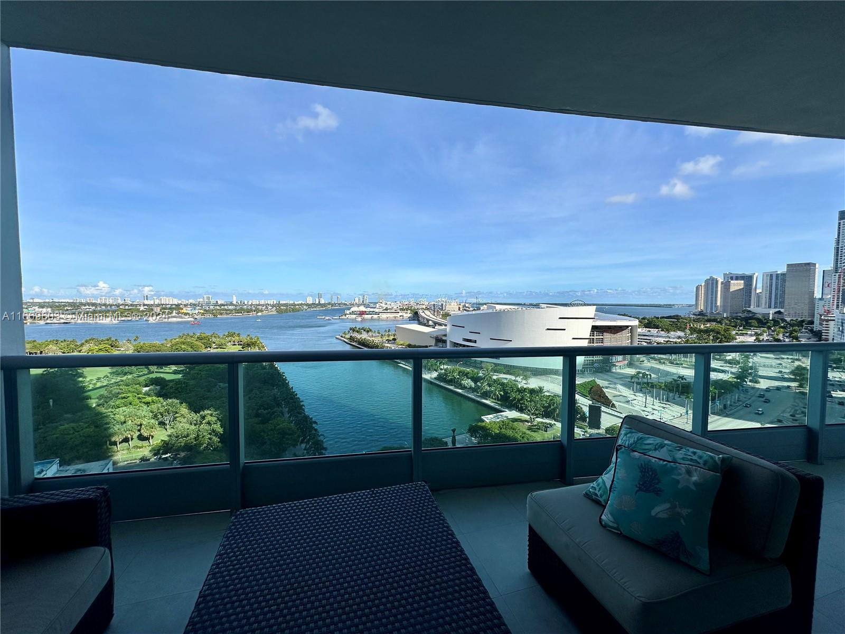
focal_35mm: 14
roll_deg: -0.2
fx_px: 342
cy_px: 317
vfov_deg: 85.7
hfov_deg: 102.1
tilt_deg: -2.6
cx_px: 422
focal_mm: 2.22
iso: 50
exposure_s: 1/2564
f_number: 2.2
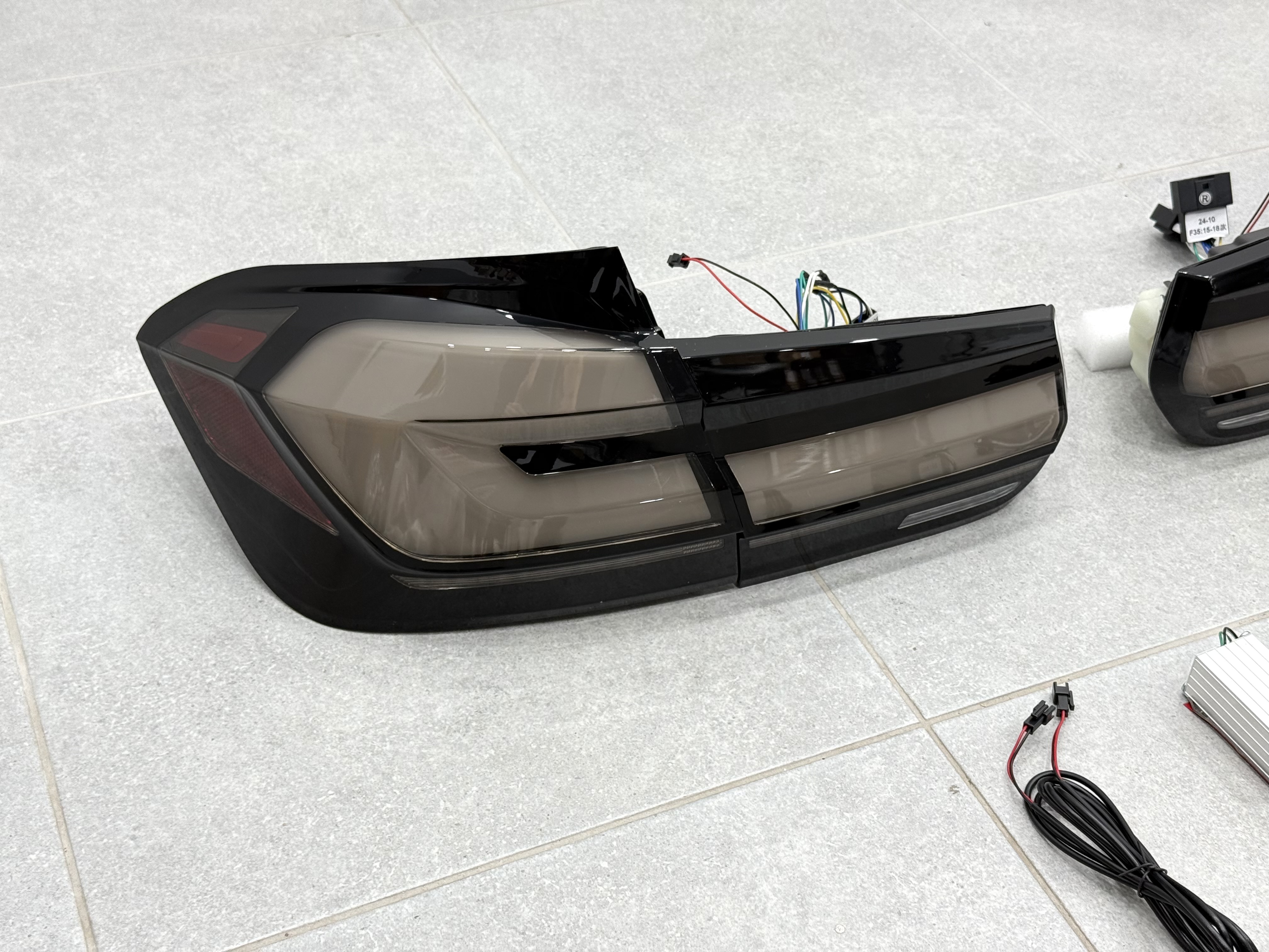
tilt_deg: -39.7
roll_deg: -2.5
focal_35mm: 48
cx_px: 634
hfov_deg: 39.7
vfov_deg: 30.3
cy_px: 476
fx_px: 1760
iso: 50
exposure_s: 1/125
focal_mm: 6.76
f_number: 1.78
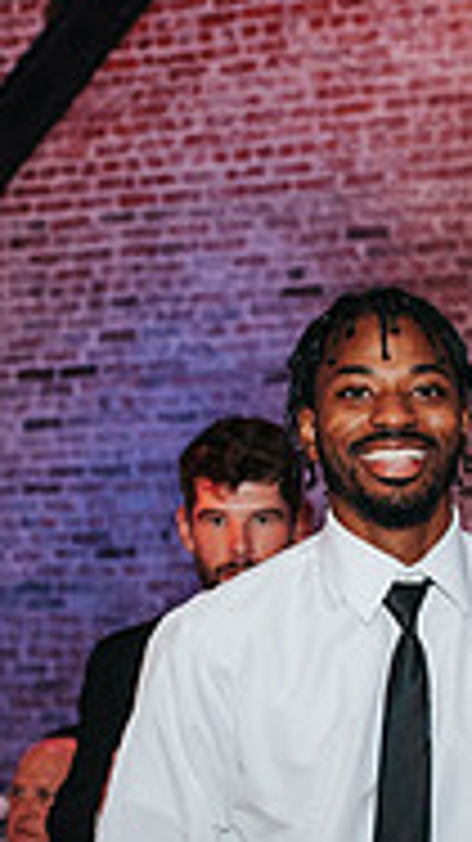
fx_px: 2941
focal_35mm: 132
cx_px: 295
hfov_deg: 9.2
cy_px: 693
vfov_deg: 16.1
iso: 1000
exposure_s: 1/200
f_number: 2.8
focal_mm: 35
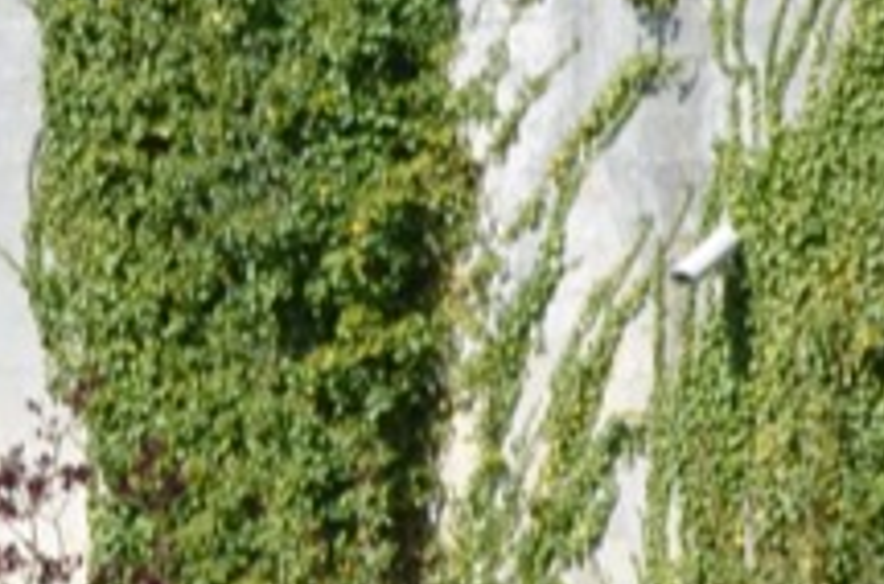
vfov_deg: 3.8
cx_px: -78
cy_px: 755
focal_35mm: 357
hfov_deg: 5.8
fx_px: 8741
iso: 100
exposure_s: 1/250
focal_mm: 32
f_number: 8
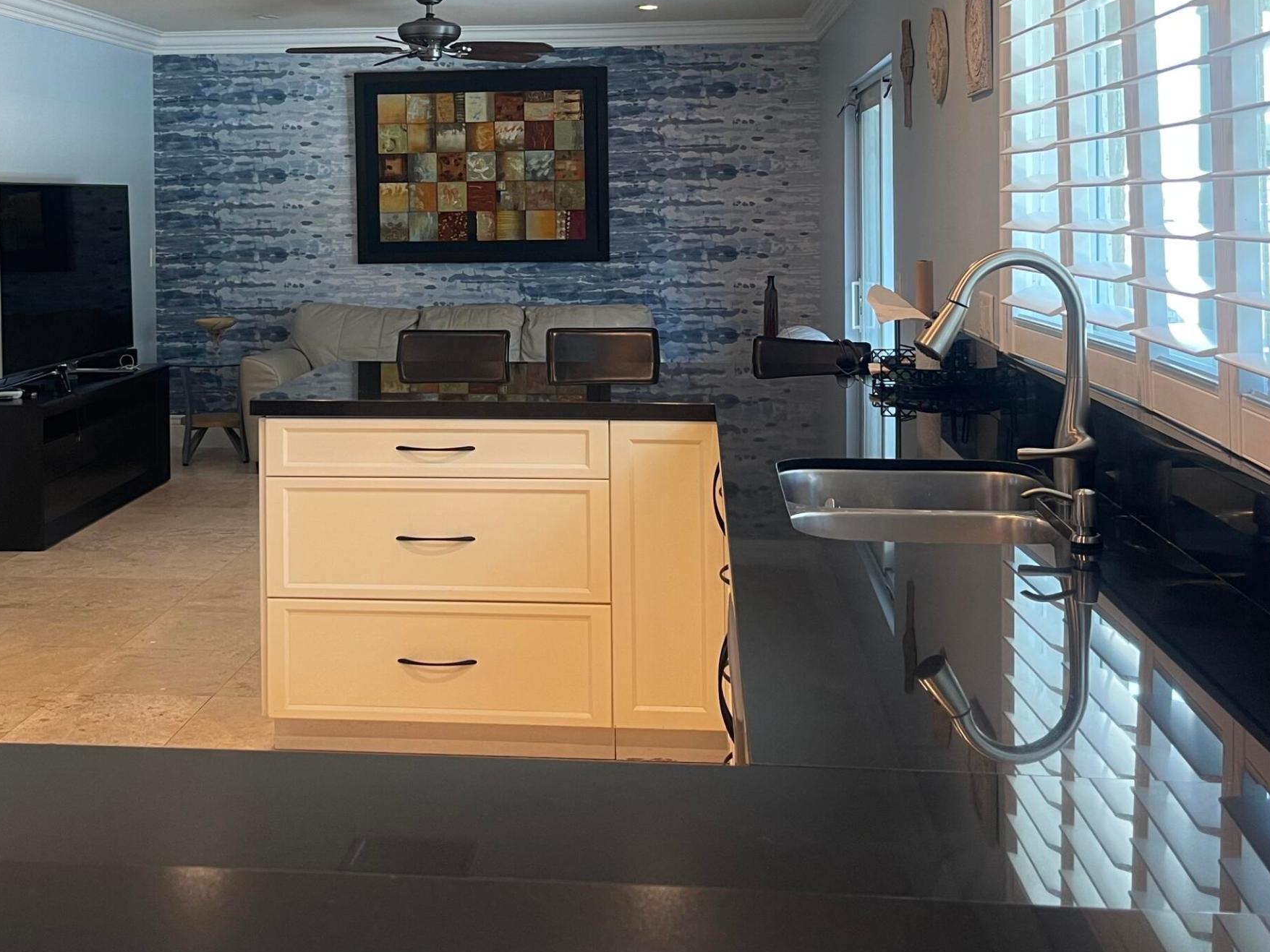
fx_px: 1504
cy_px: 221
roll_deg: -0.3
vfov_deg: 34.3
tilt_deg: -1.4
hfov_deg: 45.5
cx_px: 511
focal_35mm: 41
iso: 80
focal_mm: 5.1
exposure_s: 1/60
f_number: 1.6
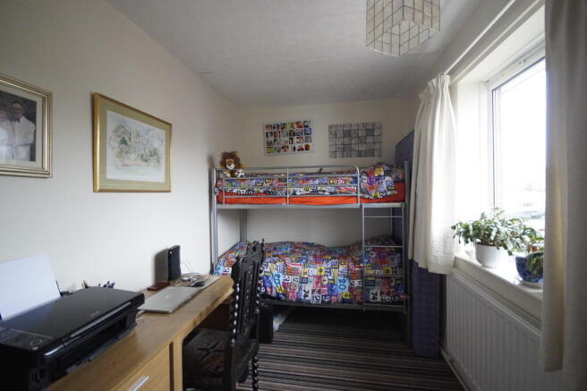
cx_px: 294
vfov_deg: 77.3
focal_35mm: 15
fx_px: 245
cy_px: 196
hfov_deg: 100.4
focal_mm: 10
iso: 2500
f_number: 4
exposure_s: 1/60
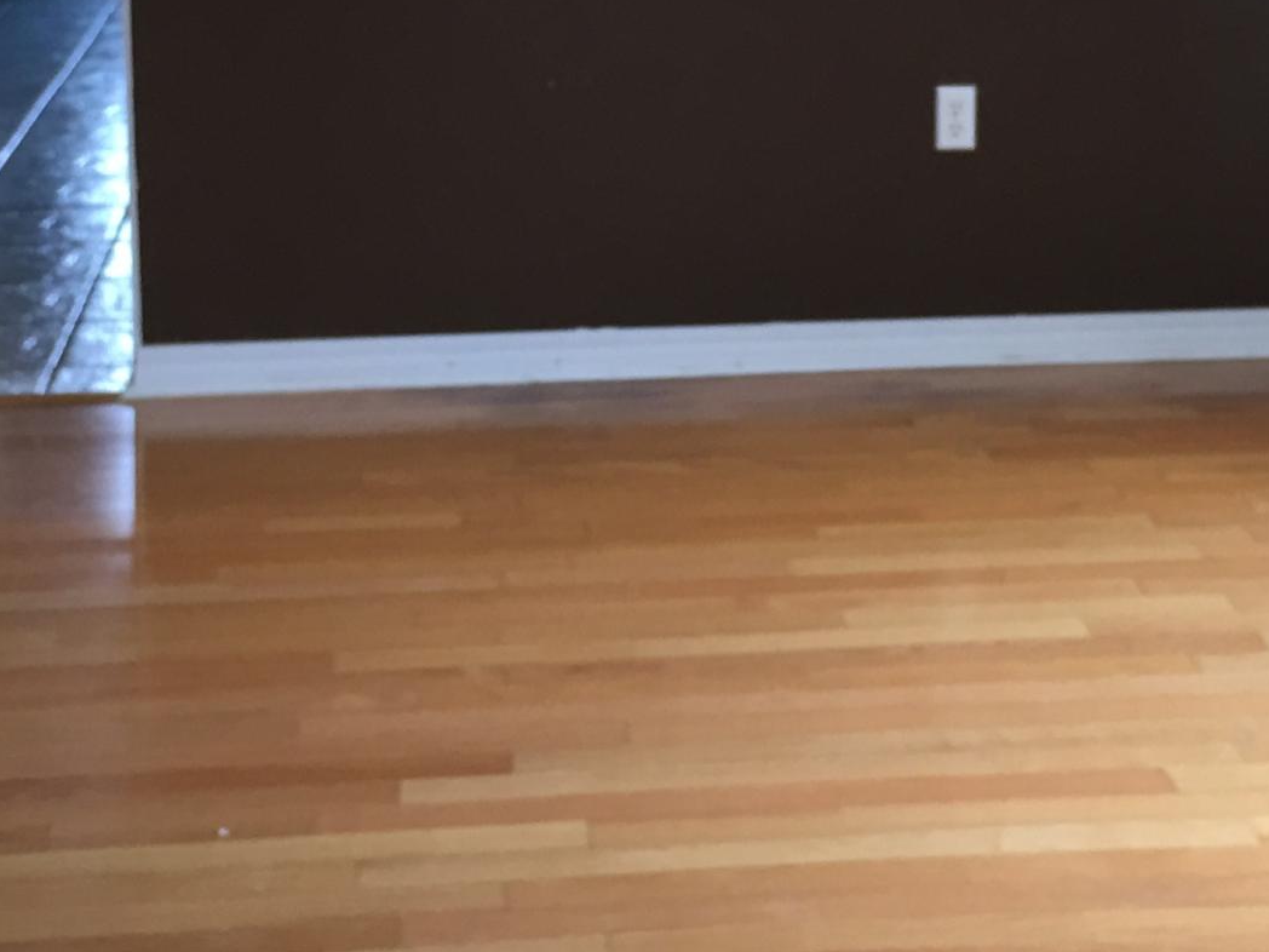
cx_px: 728
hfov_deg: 23.5
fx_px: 3043
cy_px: -8
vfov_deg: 17.4
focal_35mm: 83
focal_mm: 4.15
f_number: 2.2
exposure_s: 1/15
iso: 25
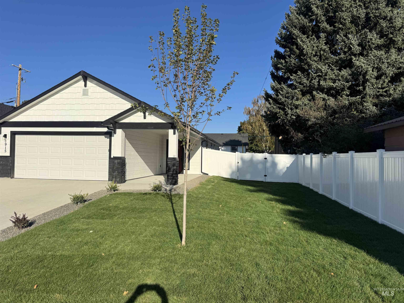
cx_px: 202
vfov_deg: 56.8
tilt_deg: -0.3
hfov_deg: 71.6
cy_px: 152
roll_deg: -0.4
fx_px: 280
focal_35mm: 24
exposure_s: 1/7092
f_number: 1.78
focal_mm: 6.76
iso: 80
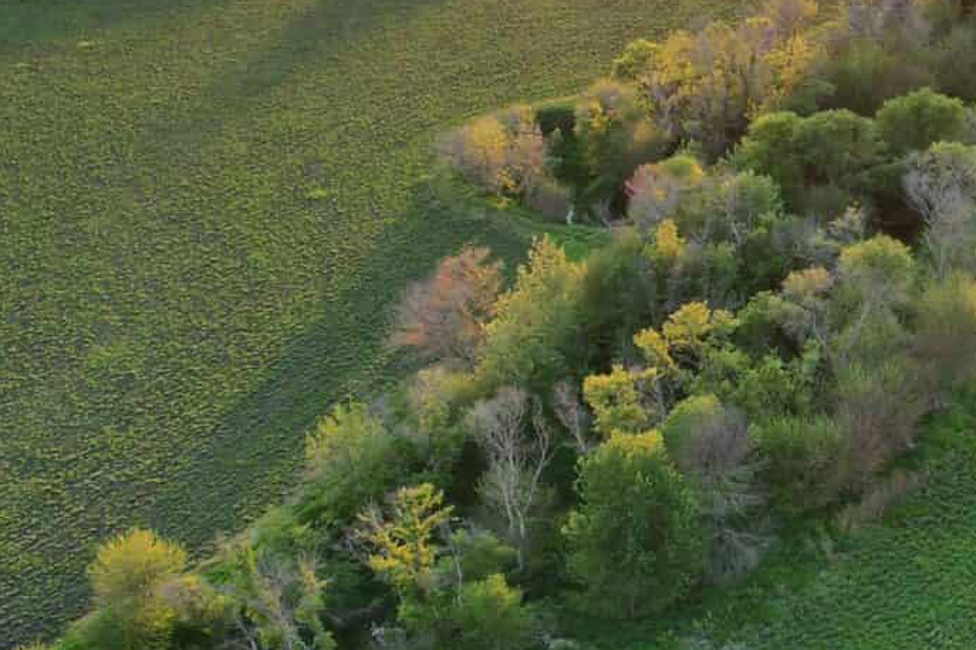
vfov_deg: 16.6
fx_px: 2223
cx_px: 1134
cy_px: 218
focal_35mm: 82
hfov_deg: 23.0
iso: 100
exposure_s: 1/400
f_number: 2.8
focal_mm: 8.38
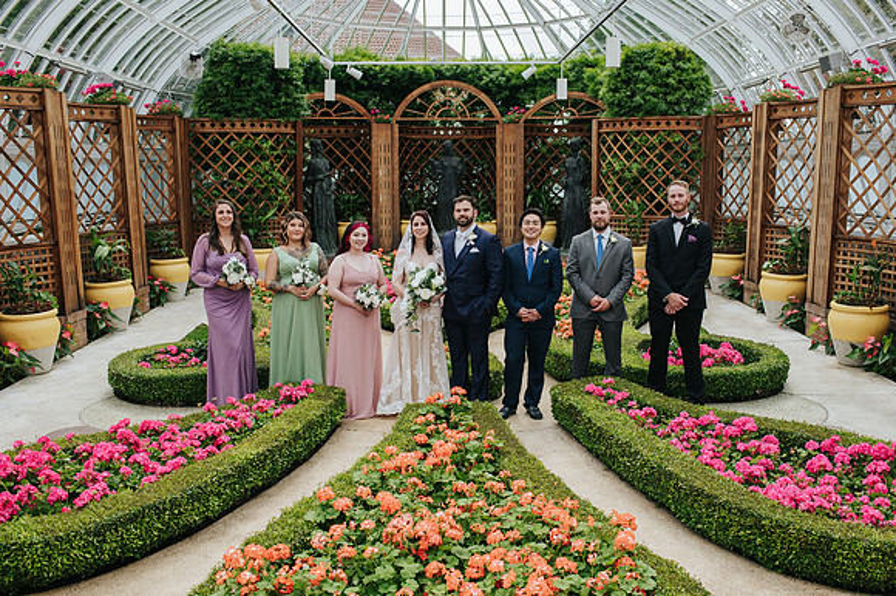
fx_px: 911
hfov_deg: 52.4
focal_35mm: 37
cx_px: 467
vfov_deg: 36.2
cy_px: 298
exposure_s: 1/1250
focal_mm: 35
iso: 500
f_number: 3.5
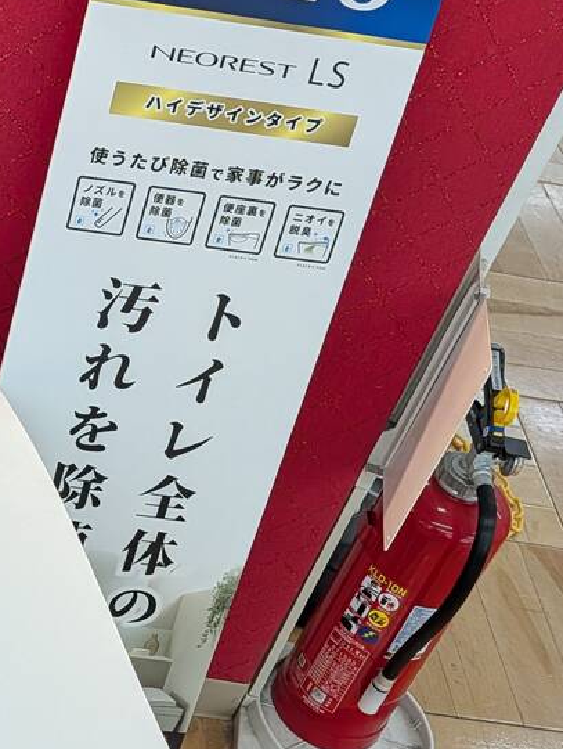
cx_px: -197
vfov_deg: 27.4
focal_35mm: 71
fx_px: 1537
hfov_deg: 19.0
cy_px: 386
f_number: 1.68
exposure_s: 1/252
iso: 27
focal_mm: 6.9
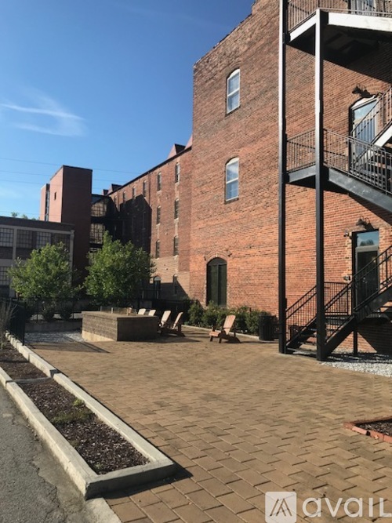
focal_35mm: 28
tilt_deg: +5.3
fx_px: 423
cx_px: 196
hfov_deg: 49.7
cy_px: 262
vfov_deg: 63.5
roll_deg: -2.0
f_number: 1.8
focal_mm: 3.99
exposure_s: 1/2083
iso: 20
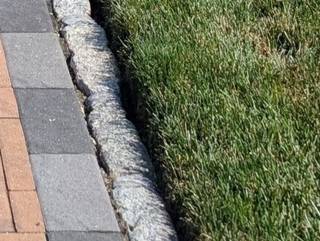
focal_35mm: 165
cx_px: -239
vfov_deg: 7.6
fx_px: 1527
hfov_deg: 11.2
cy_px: -546
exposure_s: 1/1323
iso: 20
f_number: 1.68
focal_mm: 6.9
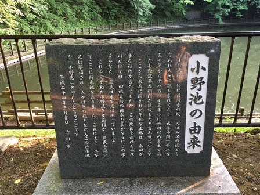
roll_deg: +1.1
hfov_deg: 61.7
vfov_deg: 48.2
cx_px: 130
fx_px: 218
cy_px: 98
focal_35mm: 29
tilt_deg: -20.6
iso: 50
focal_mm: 4.15
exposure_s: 1/30
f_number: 2.2
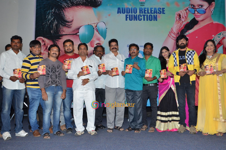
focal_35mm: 33
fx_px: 207
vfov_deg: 39.8
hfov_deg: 57.3
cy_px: 75
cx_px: 113
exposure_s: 1/125
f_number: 6.3
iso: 800
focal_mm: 22
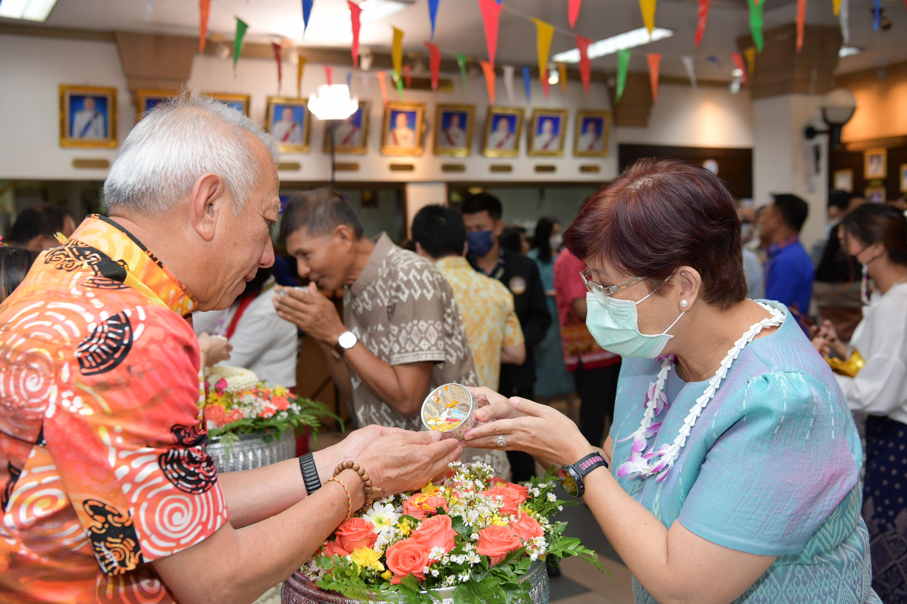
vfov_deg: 34.2
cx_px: 444
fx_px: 982
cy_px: 302
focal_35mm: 39
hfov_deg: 49.6
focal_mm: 38
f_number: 4
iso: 1000
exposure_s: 1/200
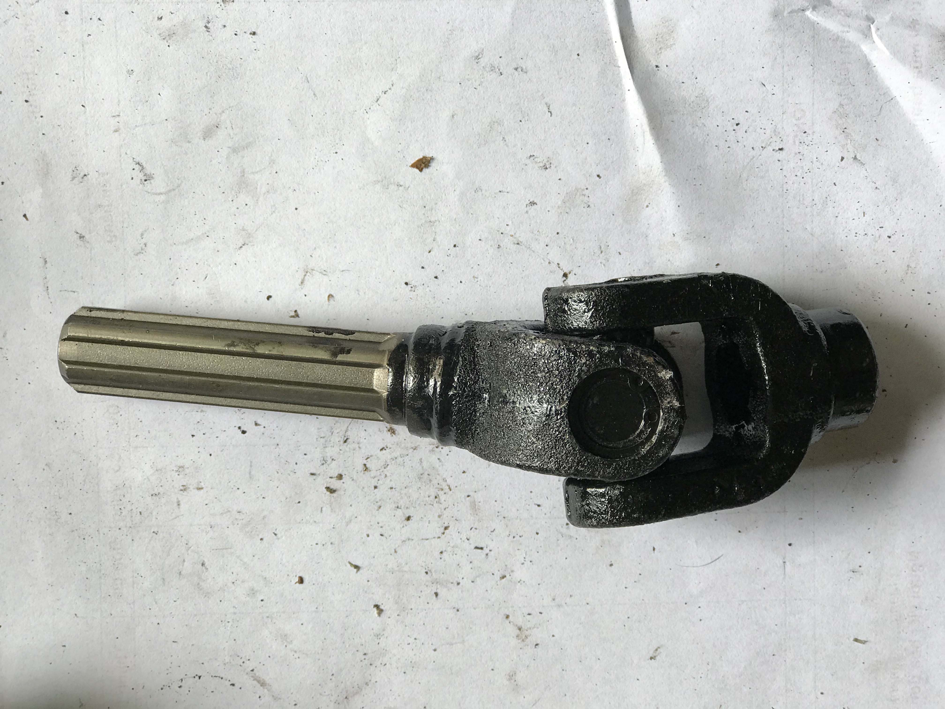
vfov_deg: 25.7
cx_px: 472
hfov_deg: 33.8
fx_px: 1556
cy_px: 354
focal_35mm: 57
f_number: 2.8
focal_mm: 6.6
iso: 32
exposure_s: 1/50
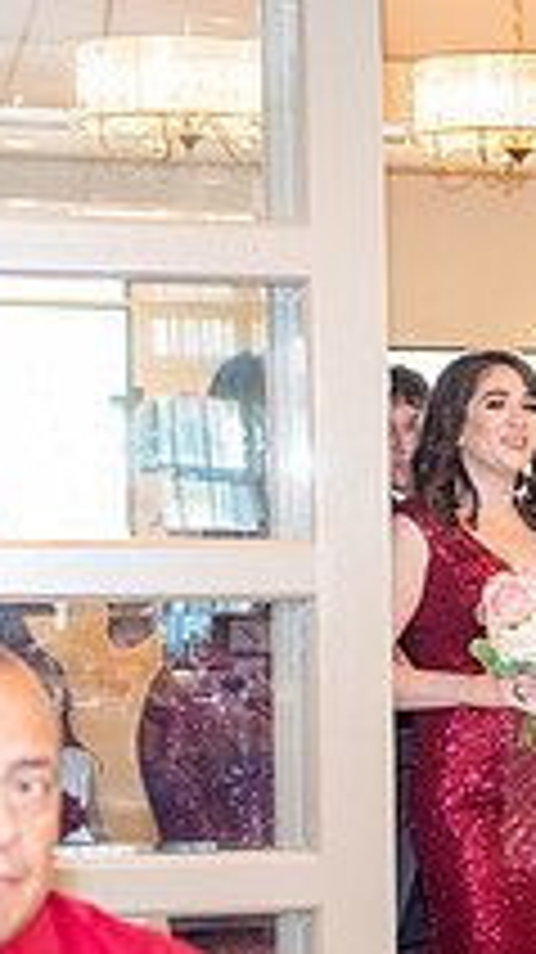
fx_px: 3265
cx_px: 896
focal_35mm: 129
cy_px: 763
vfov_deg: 16.5
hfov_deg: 9.1
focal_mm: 45
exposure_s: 1/125
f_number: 3.5
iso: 1600
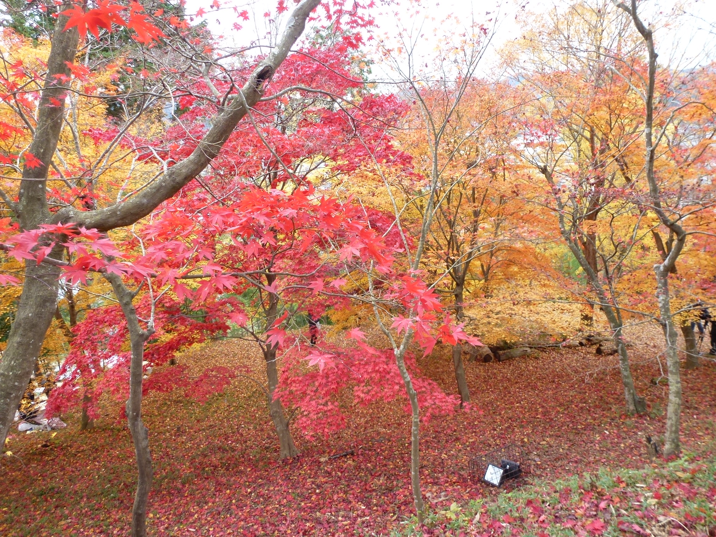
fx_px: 496
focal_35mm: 24
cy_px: 268
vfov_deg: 56.8
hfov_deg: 71.6
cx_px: 358
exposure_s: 1/80
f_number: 3.3
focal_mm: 4.3
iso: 100
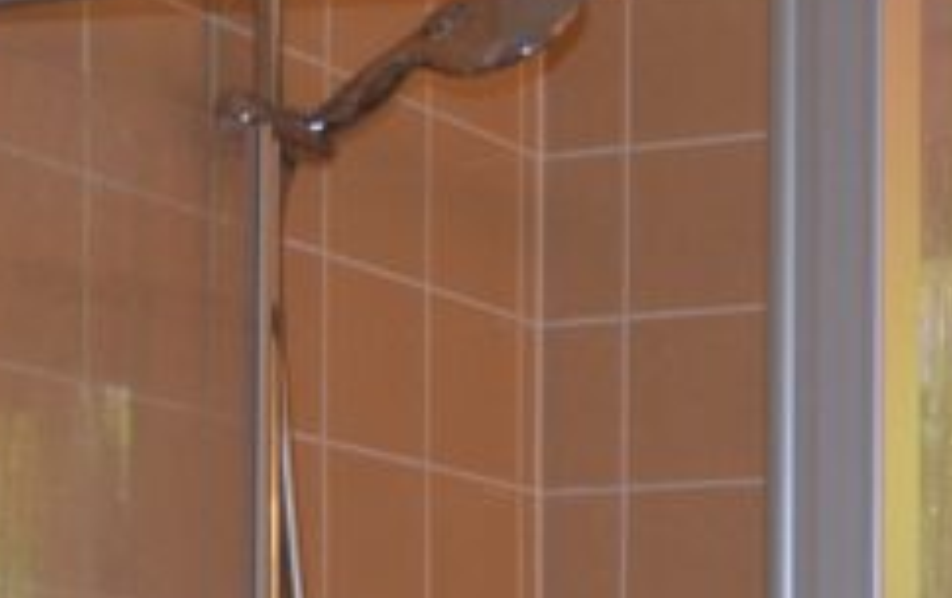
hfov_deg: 17.4
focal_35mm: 116
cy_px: 1023
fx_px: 3014
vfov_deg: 10.7
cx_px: 1019
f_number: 3.5
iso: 900
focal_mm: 18
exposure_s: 1/60
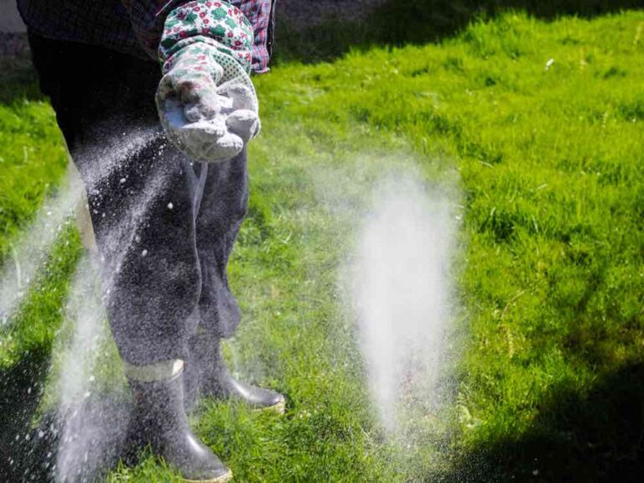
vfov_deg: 29.1
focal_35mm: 50
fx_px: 930
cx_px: 322
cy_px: 242
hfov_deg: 38.2
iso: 200
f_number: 4.5
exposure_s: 1/800
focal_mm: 25
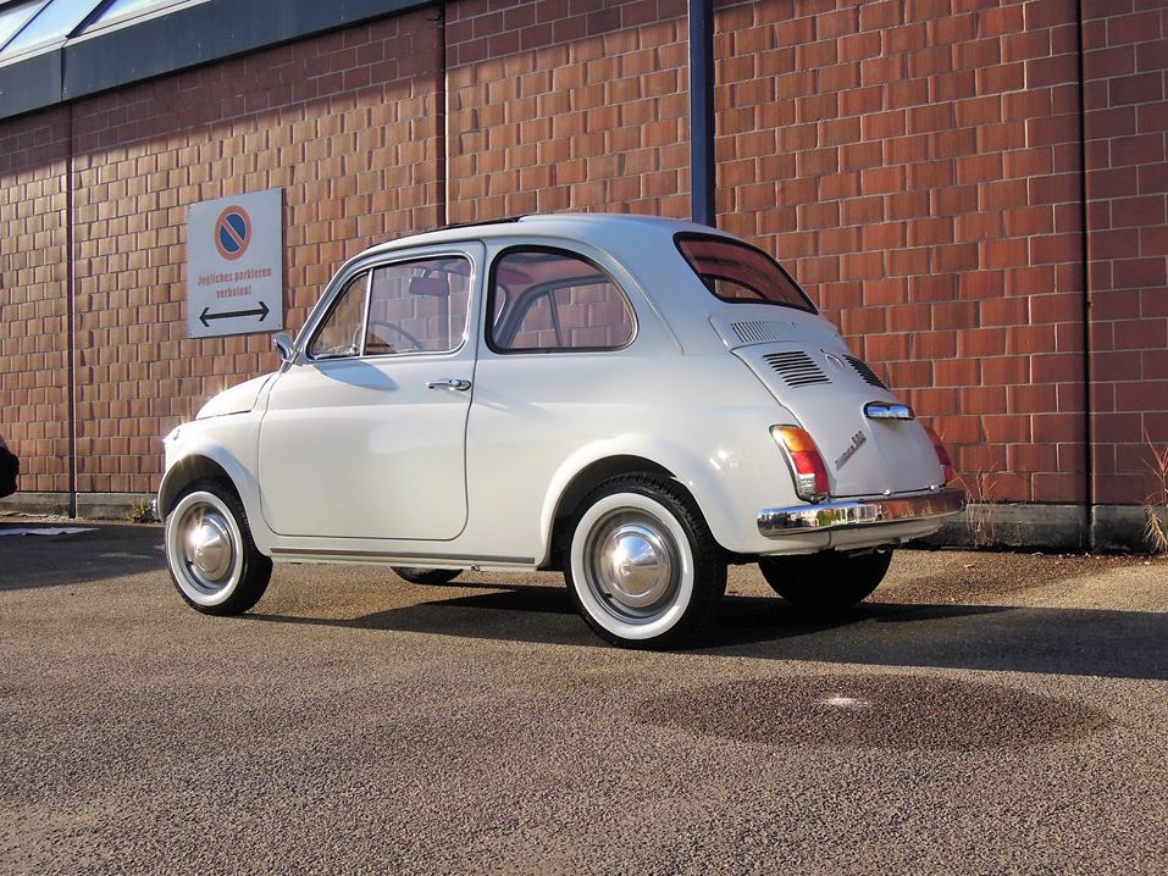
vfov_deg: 36.0
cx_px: 584
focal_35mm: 40
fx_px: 1350
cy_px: 438
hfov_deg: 46.8
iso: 160
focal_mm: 7.2
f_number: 3.7
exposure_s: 1/1250
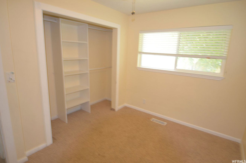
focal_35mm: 20
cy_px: 82
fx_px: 133
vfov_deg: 63.0
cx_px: 123
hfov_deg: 85.5
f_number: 3.8
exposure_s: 1/15
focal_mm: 13
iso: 400
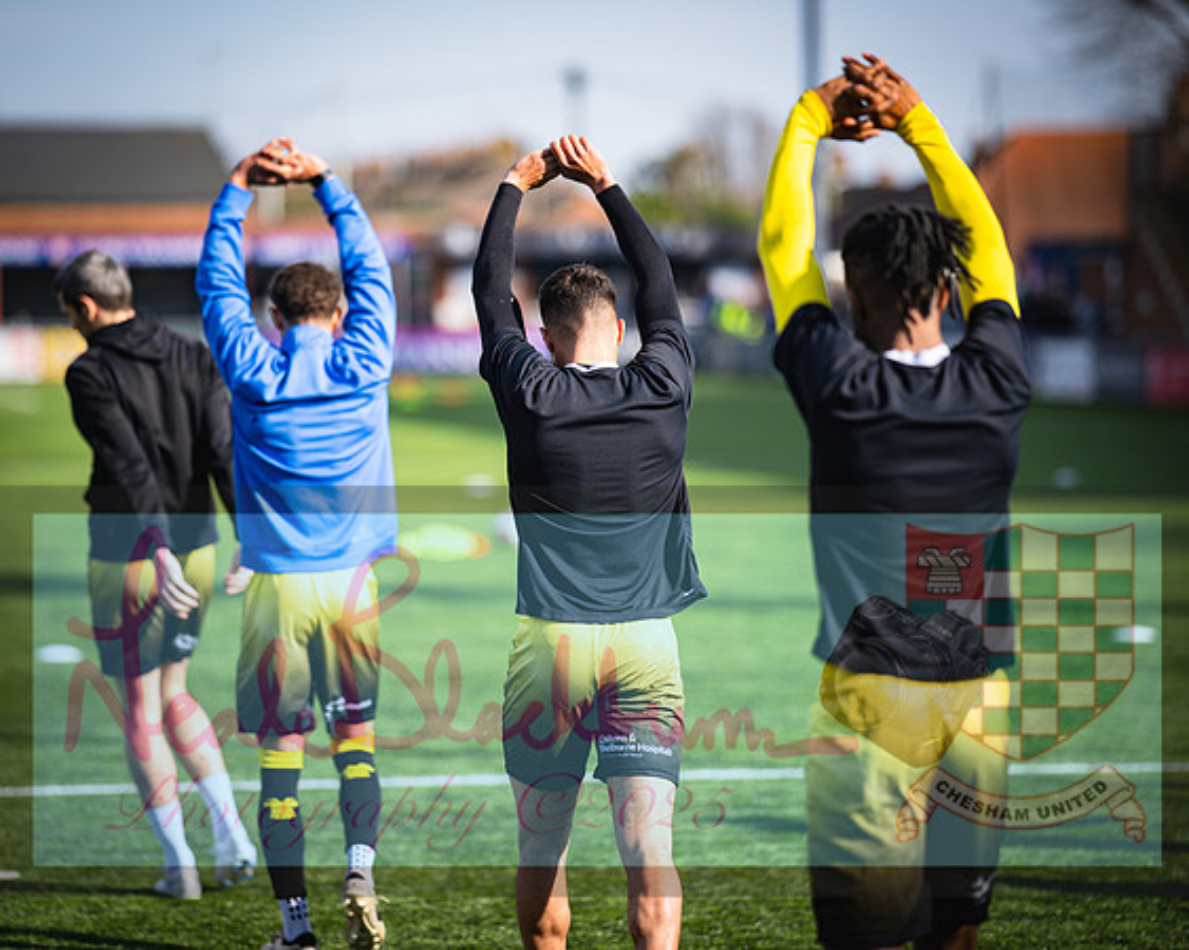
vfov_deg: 9.9
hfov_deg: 12.4
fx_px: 5482
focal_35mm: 156
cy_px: 463
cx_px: 564
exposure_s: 1/1600
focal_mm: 135
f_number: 1.8
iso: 80
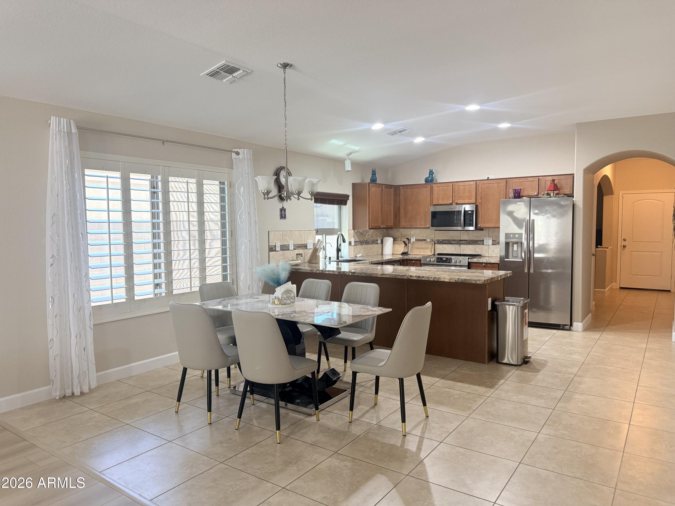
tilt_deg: -3.2
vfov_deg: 56.8
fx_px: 468
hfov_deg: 71.6
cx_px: 338
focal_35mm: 24
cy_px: 253
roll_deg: +0.5
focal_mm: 6.76
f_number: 1.78
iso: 200
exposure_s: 1/60
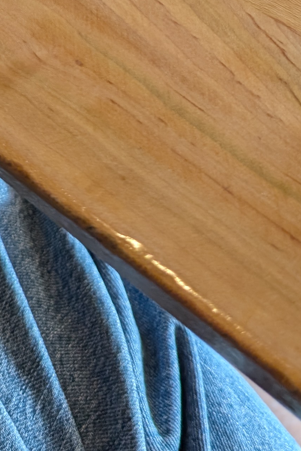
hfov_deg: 17.0
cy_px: -164
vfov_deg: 22.2
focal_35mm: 80
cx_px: 106
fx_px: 1003
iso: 159
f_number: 1.68
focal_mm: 6.9
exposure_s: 1/24
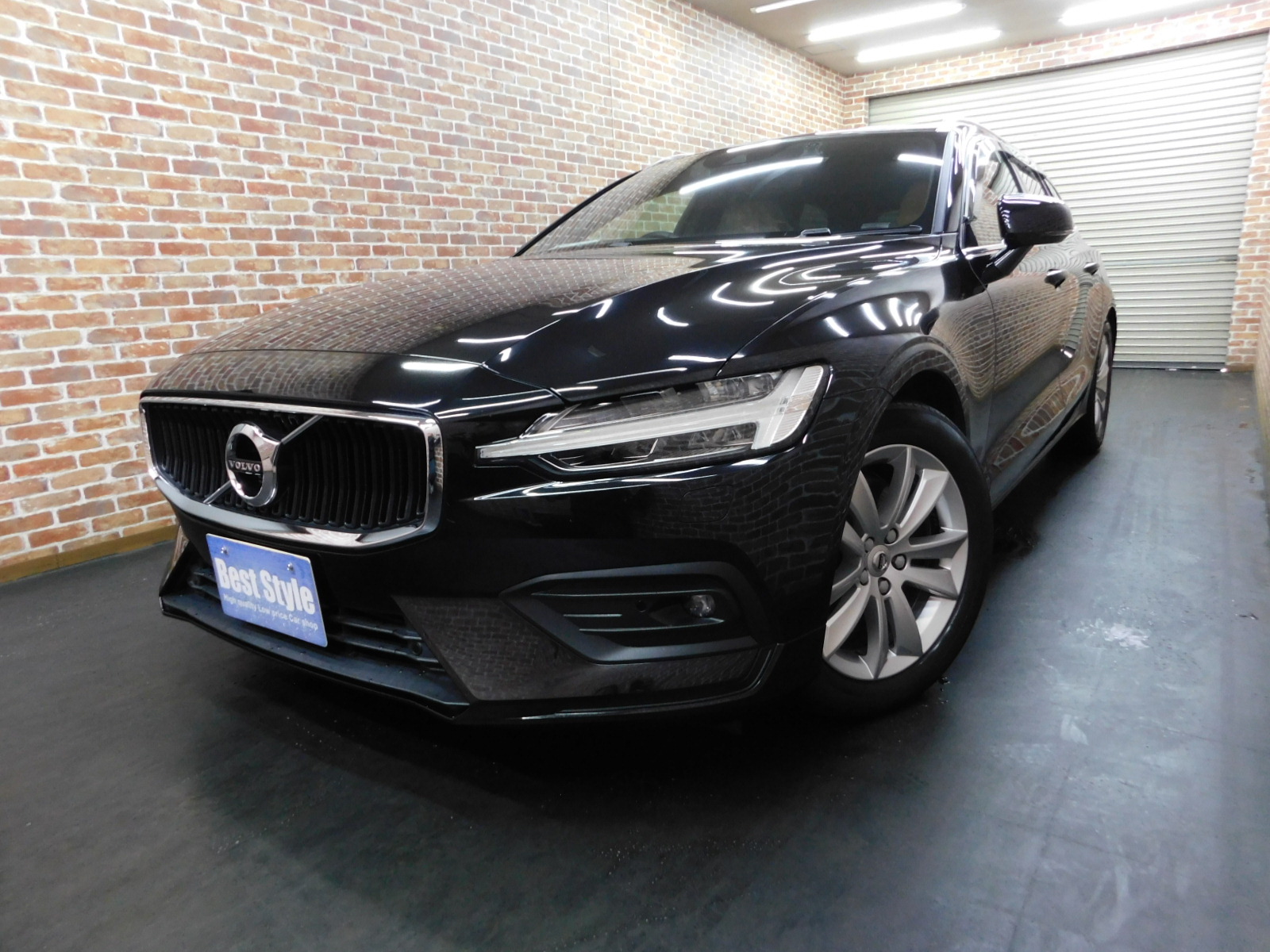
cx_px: 635
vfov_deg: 58.9
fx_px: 844
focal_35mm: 23
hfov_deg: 73.9
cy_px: 476
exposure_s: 1/30
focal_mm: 4
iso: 320
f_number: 3
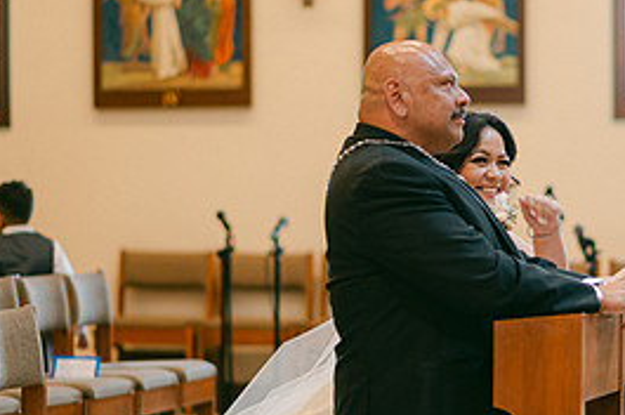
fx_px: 3225
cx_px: 488
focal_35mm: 186
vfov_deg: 7.4
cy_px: 238
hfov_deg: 11.0
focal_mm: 85
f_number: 1.8
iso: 320
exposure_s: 1/125
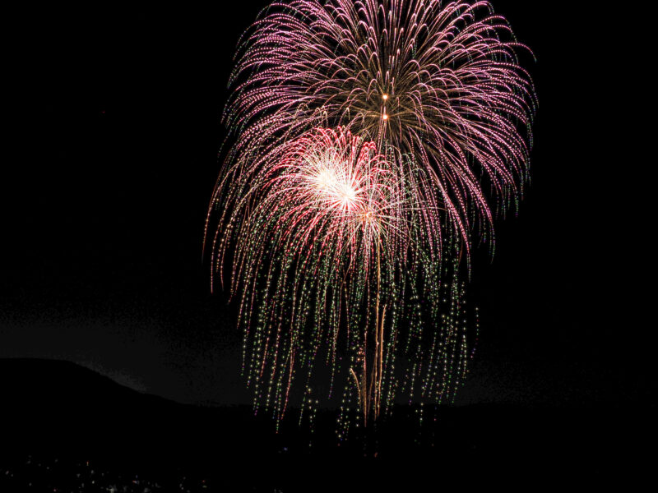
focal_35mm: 32
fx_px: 608
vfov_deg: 44.2
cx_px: 329
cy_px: 246
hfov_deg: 56.8
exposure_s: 1/2
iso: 200
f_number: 8
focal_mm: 16
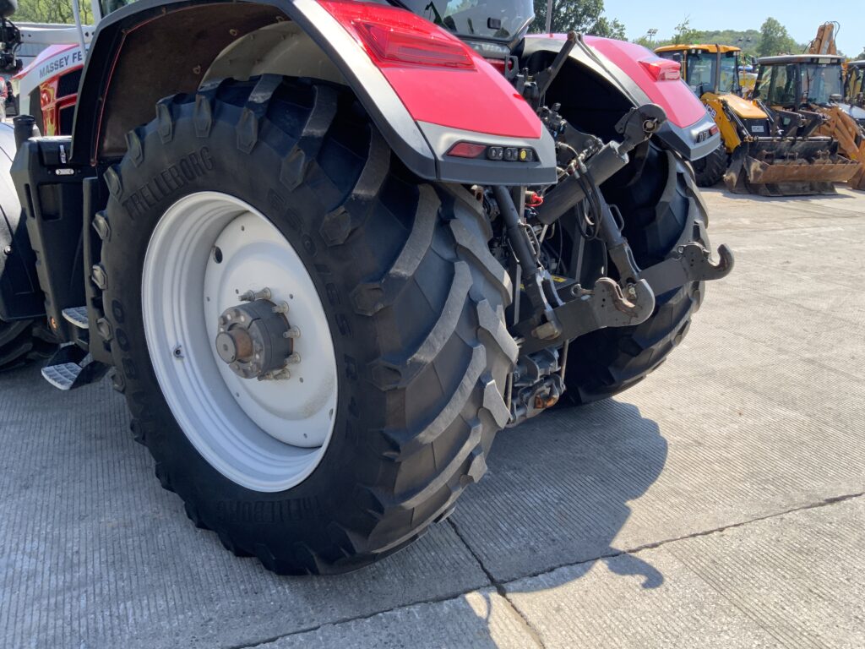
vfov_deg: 48.2
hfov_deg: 61.7
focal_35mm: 29
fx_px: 725
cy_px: 324
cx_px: 432
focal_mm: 3
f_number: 1.8
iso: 16
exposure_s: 1/529
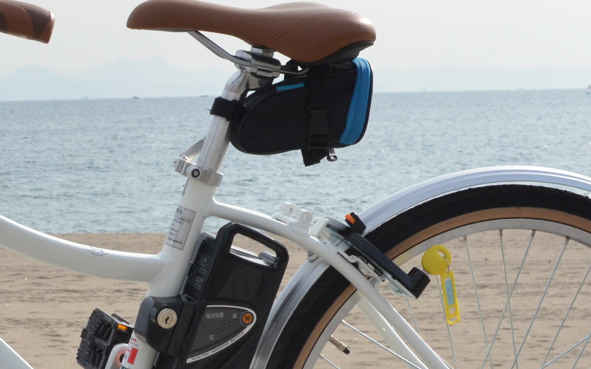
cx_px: 70
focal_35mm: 150
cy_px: 368
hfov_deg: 13.8
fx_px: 2416
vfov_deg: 8.7
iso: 800
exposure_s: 1/2000
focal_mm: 30
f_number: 10
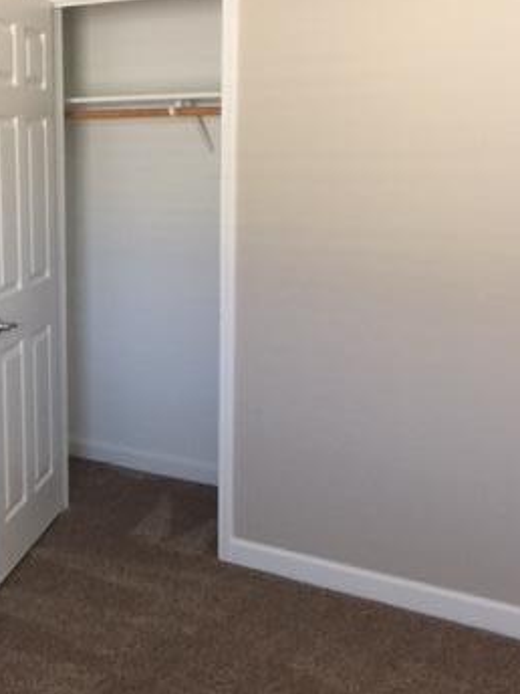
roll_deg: +0.8
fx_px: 1082
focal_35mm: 54
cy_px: 341
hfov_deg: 26.6
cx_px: 119
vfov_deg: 35.5
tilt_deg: -8.3
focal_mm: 4.15
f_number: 2.2
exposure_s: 1/15
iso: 125
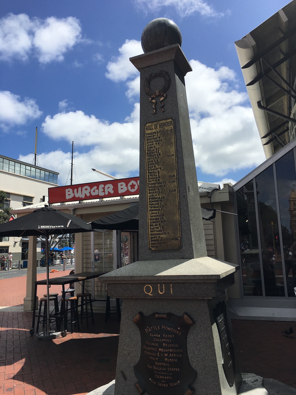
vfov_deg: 61.7
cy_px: 198
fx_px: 331
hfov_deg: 48.2
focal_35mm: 29
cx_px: 148
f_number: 2.2
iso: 25
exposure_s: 1/2747
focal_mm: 4.15
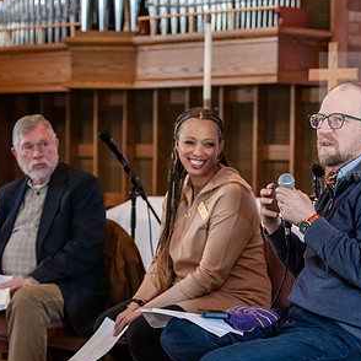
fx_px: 1581
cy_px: 201
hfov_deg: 13.0
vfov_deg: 13.0
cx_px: 282
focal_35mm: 134
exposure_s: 1/200
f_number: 3.2
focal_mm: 80
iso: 4000
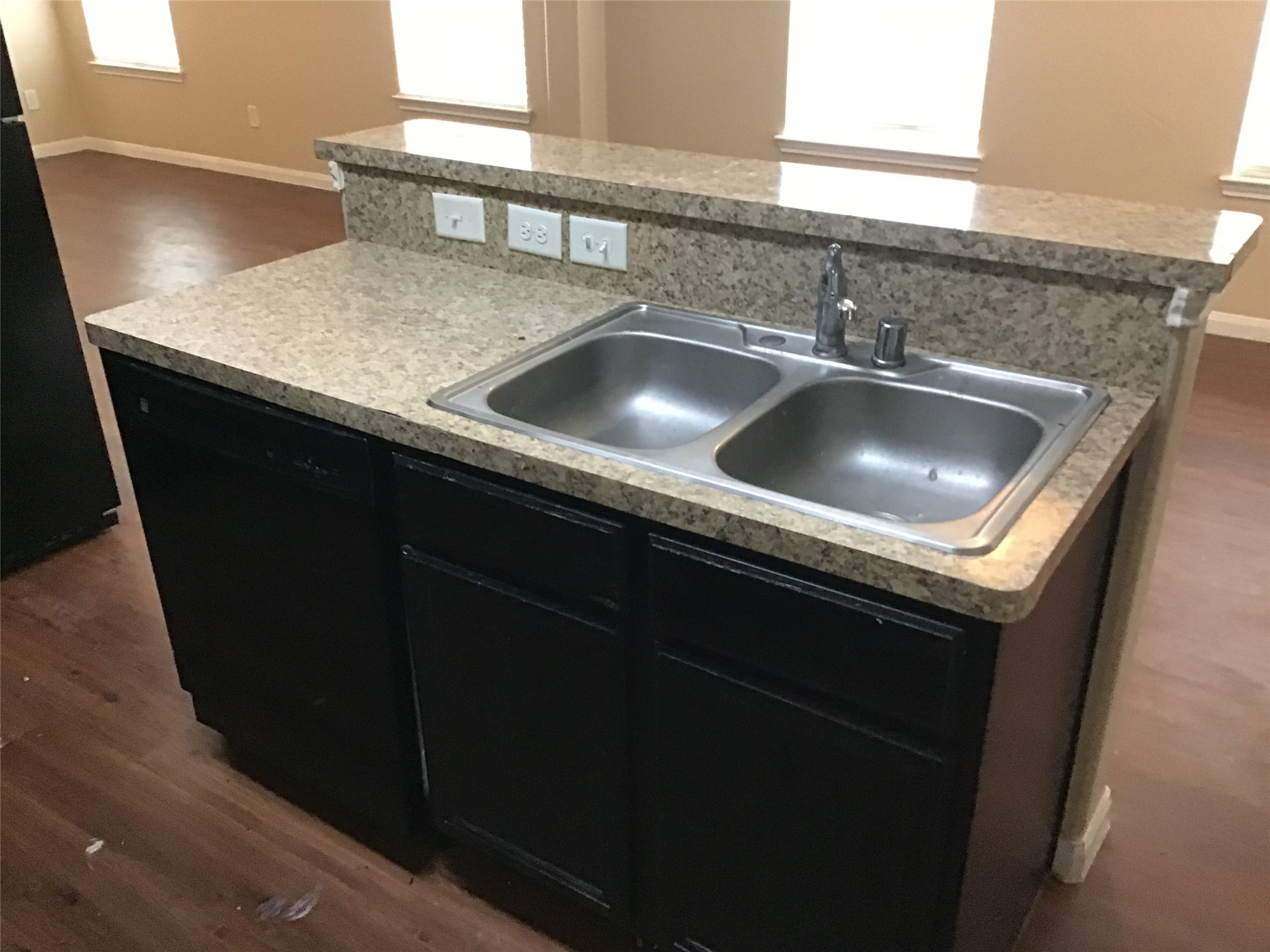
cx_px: 635
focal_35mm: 31
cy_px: 476
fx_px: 1137
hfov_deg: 58.4
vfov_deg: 45.4
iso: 200
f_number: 2.4
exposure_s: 1/30
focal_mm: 3.3
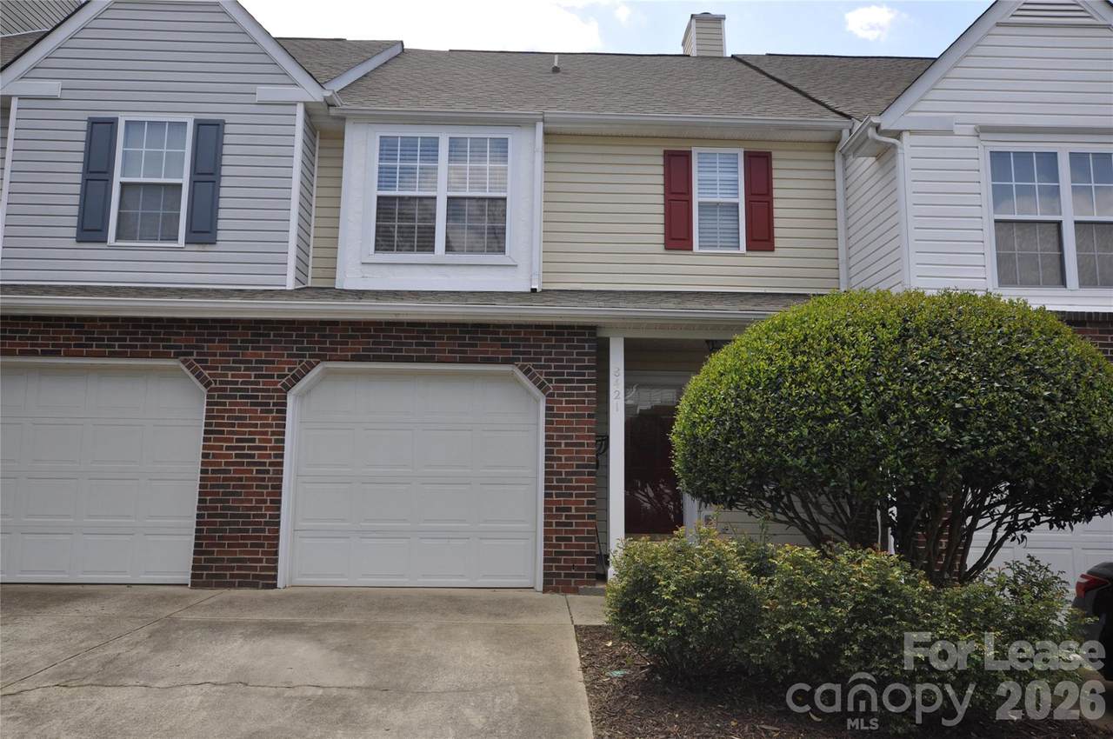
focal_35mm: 24
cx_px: 556
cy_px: 370
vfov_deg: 53.0
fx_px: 741
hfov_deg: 73.8
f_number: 9.5
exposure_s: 1/350
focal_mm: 16
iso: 400
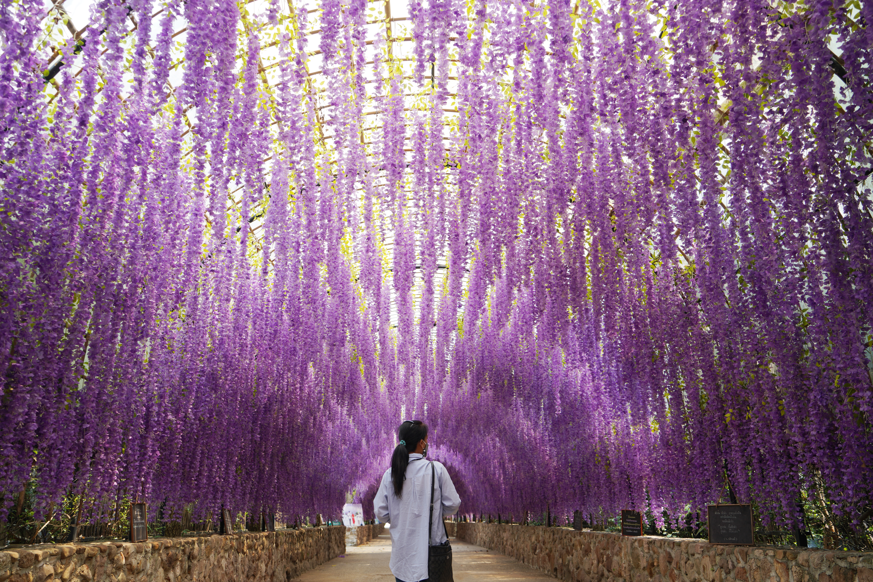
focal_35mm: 32
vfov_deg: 41.1
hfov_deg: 58.7
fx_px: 776
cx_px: 436
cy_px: 291
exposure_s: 1/125
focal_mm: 32
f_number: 4.5
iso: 100
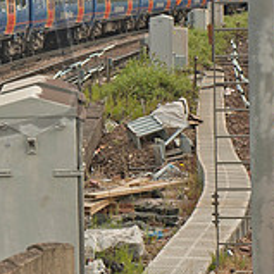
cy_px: 10
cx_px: -165
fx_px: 1836
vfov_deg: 8.5
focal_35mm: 205
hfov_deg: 8.3
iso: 200
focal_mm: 44
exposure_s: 1/200
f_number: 7.1
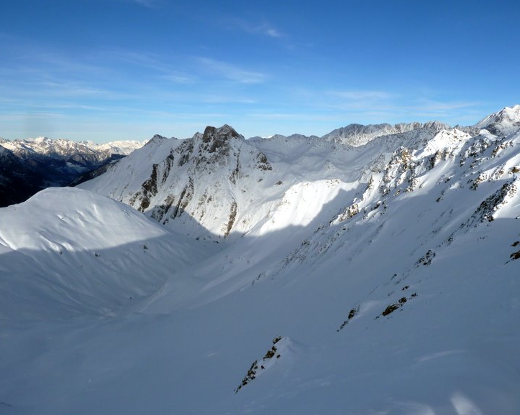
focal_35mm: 27
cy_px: 207
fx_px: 415
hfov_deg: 64.1
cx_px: 267
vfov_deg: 53.2
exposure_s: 1/500
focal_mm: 4.1
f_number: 5
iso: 80
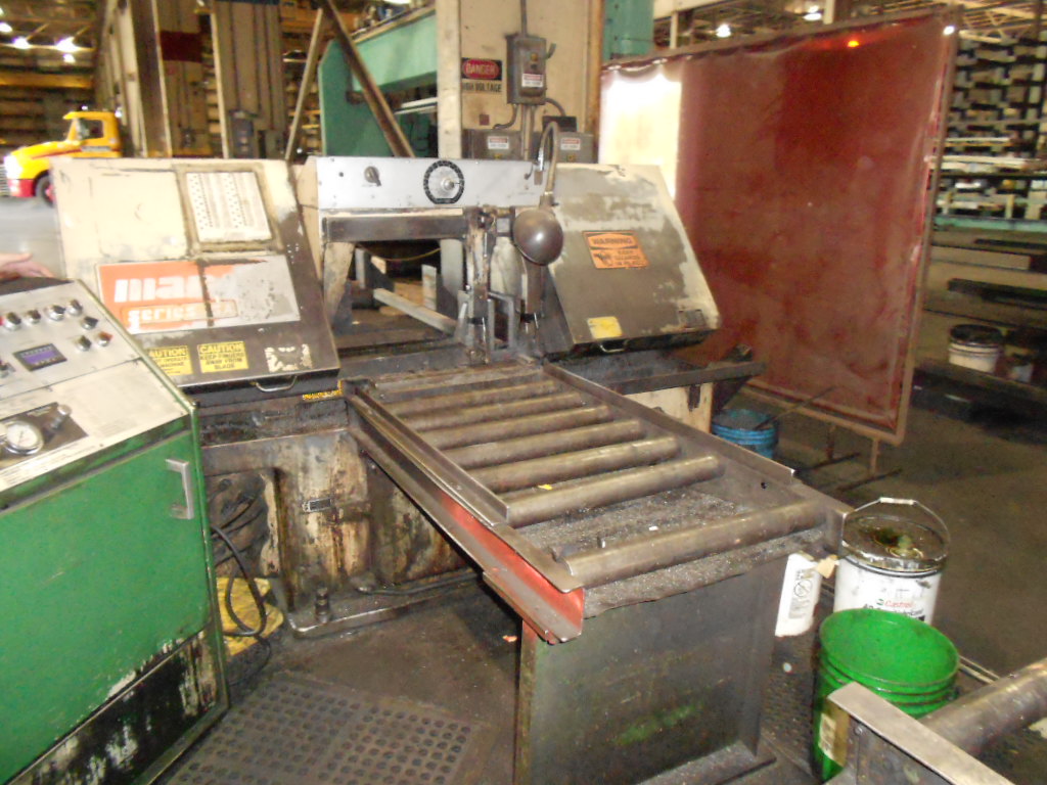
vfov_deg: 53.1
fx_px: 786
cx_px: 524
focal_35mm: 26
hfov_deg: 67.3
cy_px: 392
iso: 1250
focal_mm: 4.6
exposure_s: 1/25
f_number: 3.2
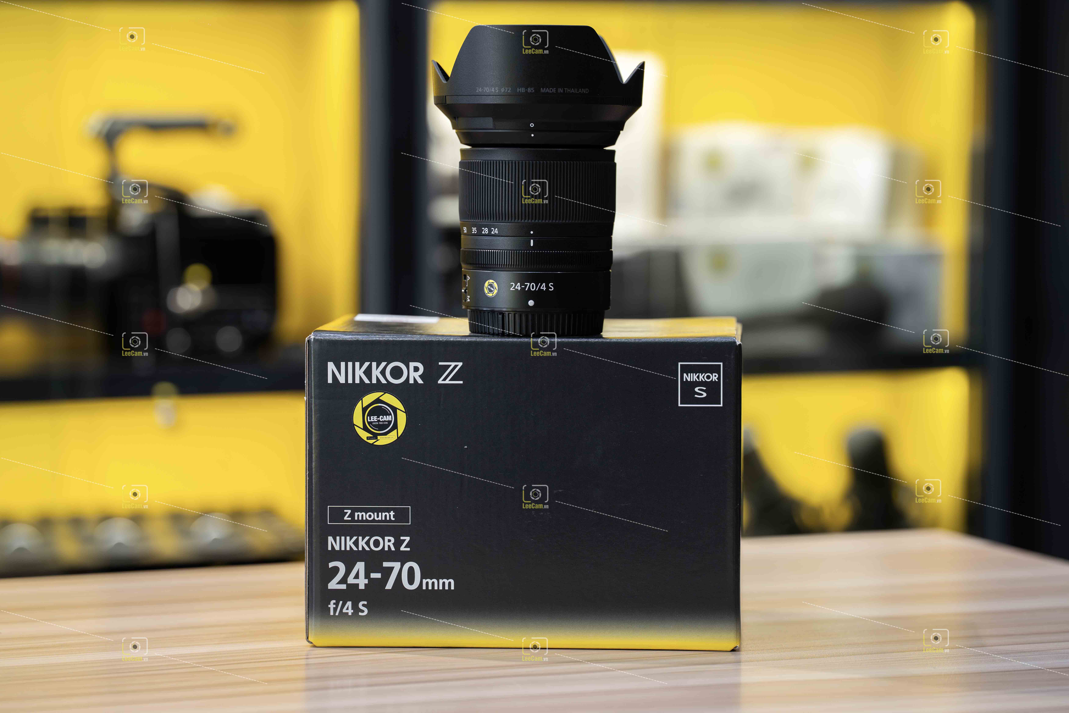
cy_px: 356
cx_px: 534
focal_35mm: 105
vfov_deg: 13.0
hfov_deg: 19.5
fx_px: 3118
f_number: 4
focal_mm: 105
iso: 1000
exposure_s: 1/125
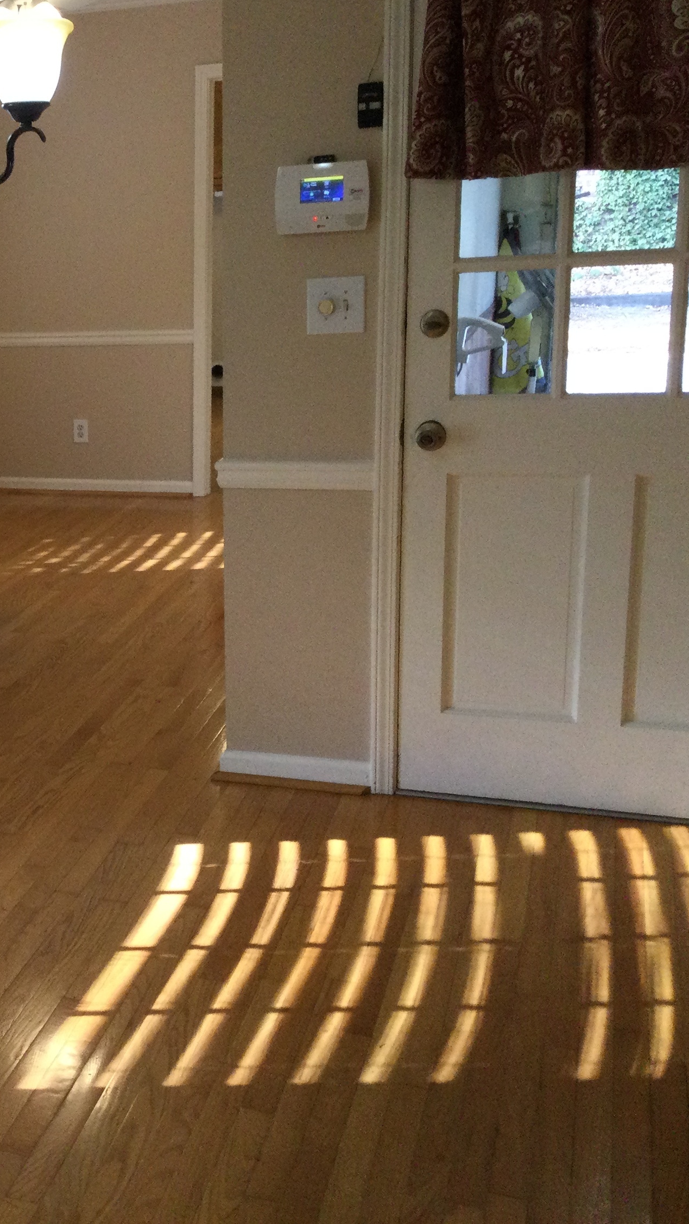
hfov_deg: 24.2
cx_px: -83
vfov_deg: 44.6
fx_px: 1494
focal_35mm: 46
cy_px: 600
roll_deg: +2.7
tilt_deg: -11.0
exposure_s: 1/30
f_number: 2.4
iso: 32
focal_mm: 3.3
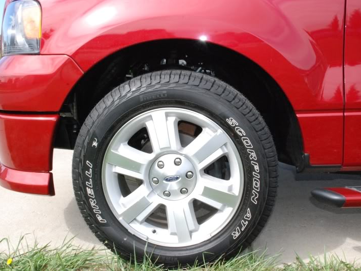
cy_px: 136
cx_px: 186
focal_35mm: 39
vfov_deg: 36.8
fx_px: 407
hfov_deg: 47.9
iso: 1600
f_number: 25
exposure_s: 1/200
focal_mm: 24
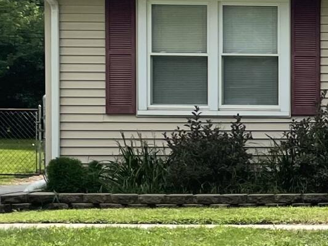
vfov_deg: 10.1
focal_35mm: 147
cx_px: 699
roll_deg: +0.3
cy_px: 139
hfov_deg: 11.7
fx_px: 1393
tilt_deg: -1.3
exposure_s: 1/2882
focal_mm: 4.2
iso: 32
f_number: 1.6
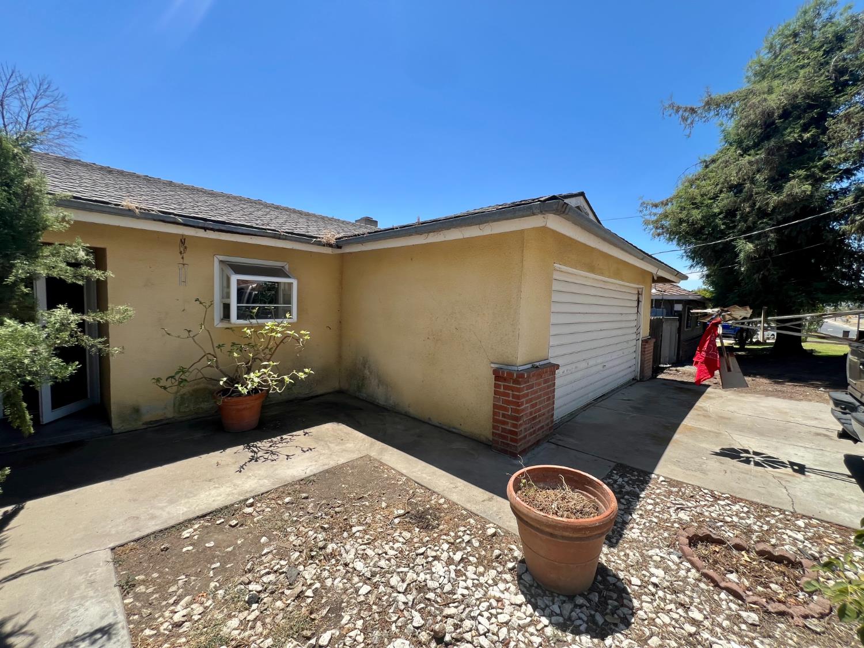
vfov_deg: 89.9
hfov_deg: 106.2
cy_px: 324
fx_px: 324
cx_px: 432
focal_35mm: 13
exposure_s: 1/797
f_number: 1.8
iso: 32
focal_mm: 1.57
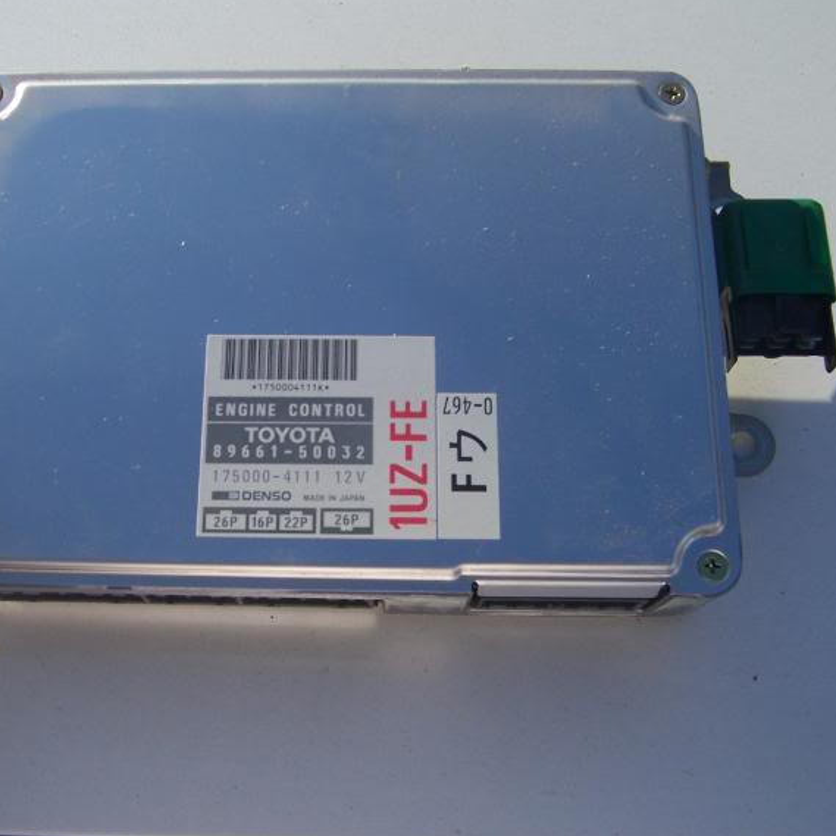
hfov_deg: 40.7
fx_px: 1120
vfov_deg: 40.9
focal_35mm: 41
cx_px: 317
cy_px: 398
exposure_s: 1/750
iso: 80
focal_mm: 5.5
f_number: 3.4
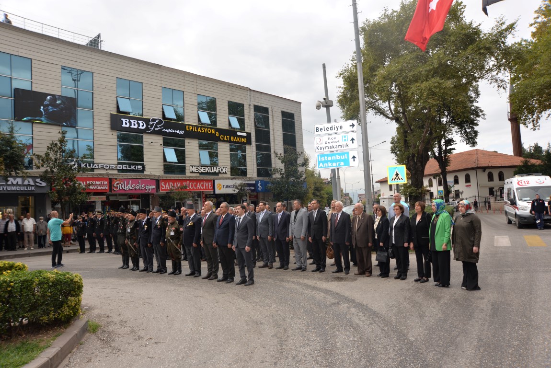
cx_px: 276
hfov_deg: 73.7
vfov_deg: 53.2
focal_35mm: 24
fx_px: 368
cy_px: 184
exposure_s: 1/180
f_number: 5.6
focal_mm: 24
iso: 100
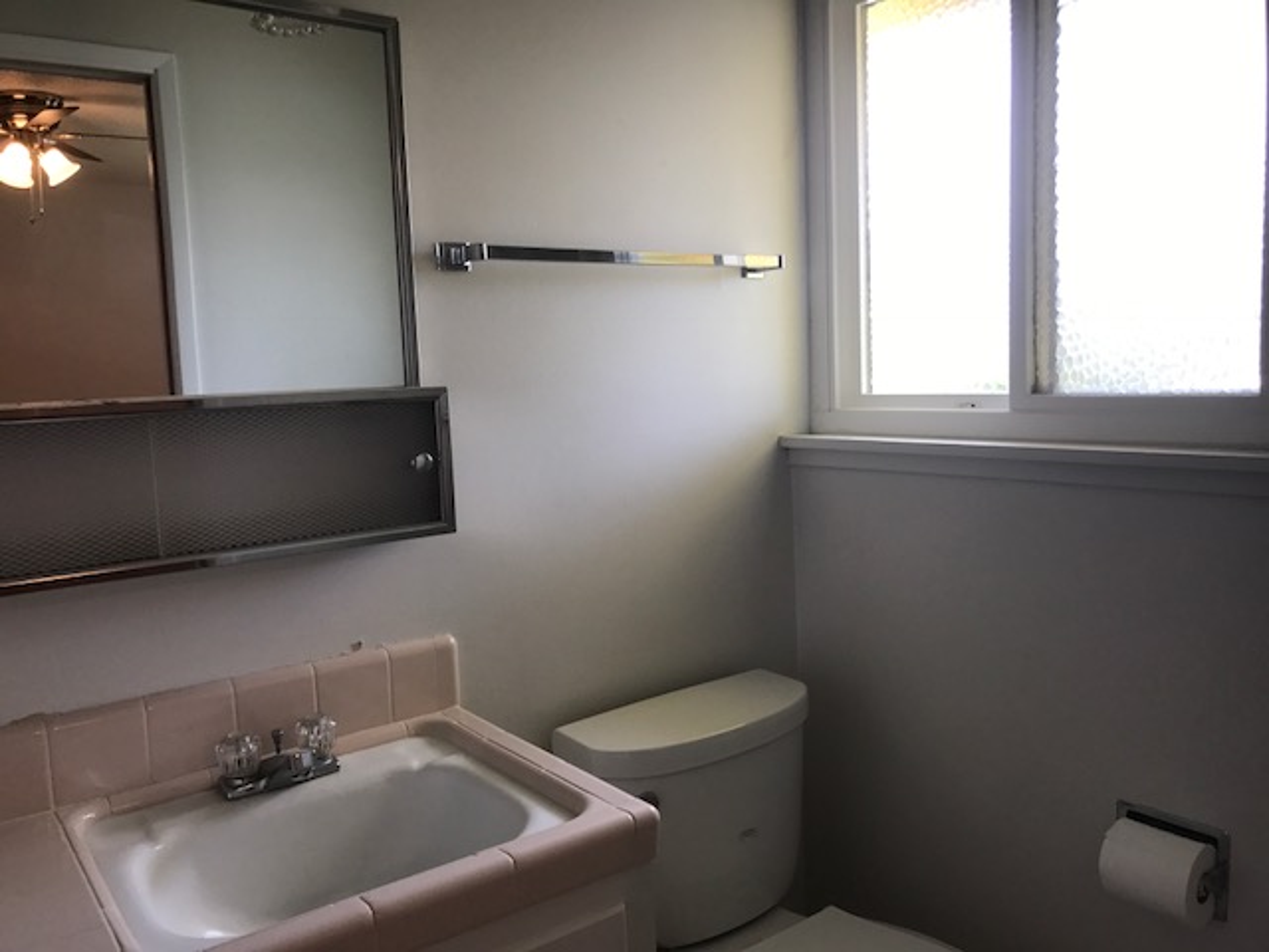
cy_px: 476
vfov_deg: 49.7
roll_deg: +1.2
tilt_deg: -4.9
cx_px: 634
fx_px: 1026
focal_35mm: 28
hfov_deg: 63.4
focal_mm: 3.99
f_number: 1.8
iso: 40
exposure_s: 1/120
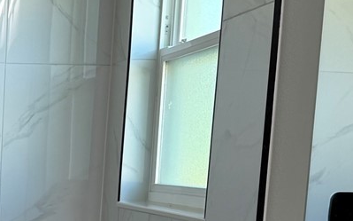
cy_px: 302
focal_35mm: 102
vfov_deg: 12.4
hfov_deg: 18.9
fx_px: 981
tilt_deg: -8.4
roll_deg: -1.4
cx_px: -109
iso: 80
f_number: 1.78
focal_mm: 6.76
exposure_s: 1/120
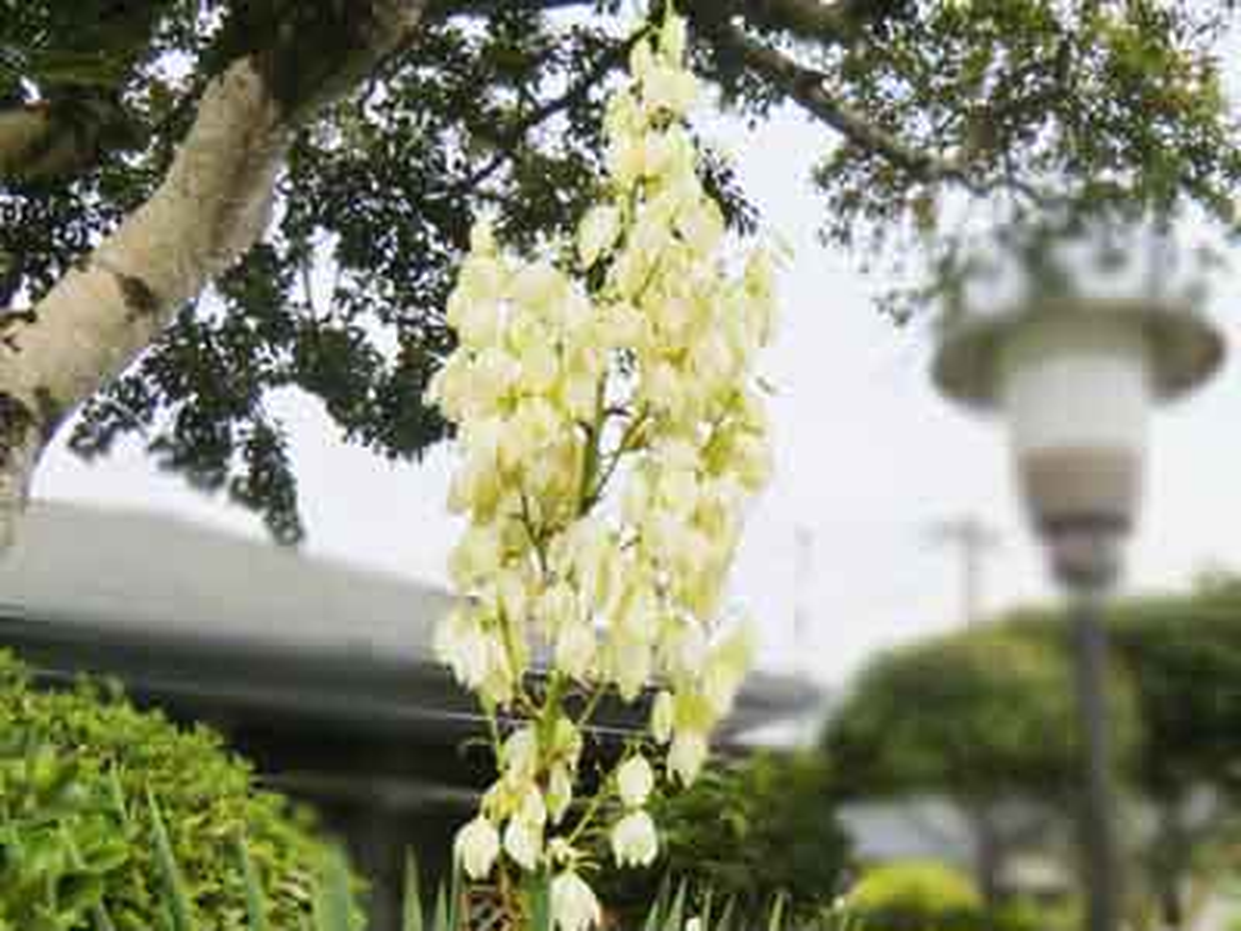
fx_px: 1434
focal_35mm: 40
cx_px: 620
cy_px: 466
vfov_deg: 36.0
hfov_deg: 46.8
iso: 64
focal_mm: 7.1
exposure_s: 1/400
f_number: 3.8
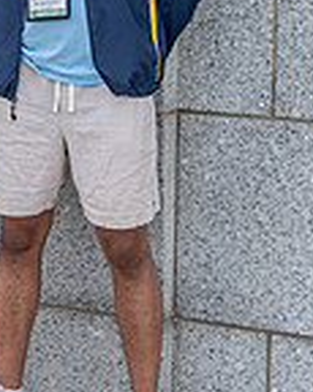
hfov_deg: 10.5
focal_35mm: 145
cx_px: -49
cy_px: -102
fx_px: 1681
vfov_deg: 12.9
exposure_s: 1/125
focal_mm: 32
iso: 100
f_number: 4
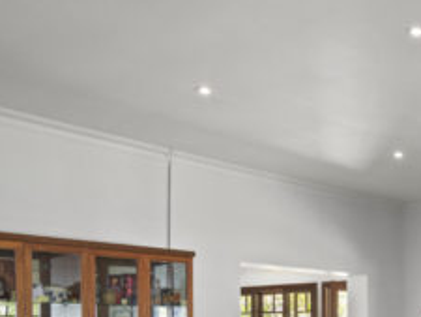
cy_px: 379
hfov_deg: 28.4
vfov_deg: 22.8
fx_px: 718
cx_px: 507
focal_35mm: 59
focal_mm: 18
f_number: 7.1
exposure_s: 1/10
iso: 320
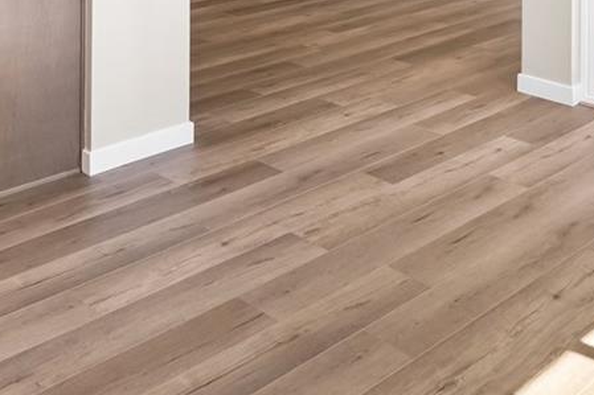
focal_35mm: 59
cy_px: -211
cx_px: 318
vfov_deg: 19.7
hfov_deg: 34.1
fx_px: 969
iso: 160
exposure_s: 1/30
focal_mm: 16.5
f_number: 8
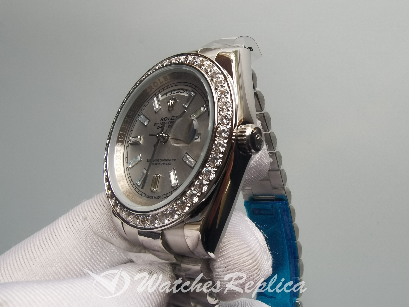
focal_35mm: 26
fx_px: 307
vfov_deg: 53.1
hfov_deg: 67.3
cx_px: 204
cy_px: 154
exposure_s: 1/100
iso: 80
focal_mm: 2.26
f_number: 2.2
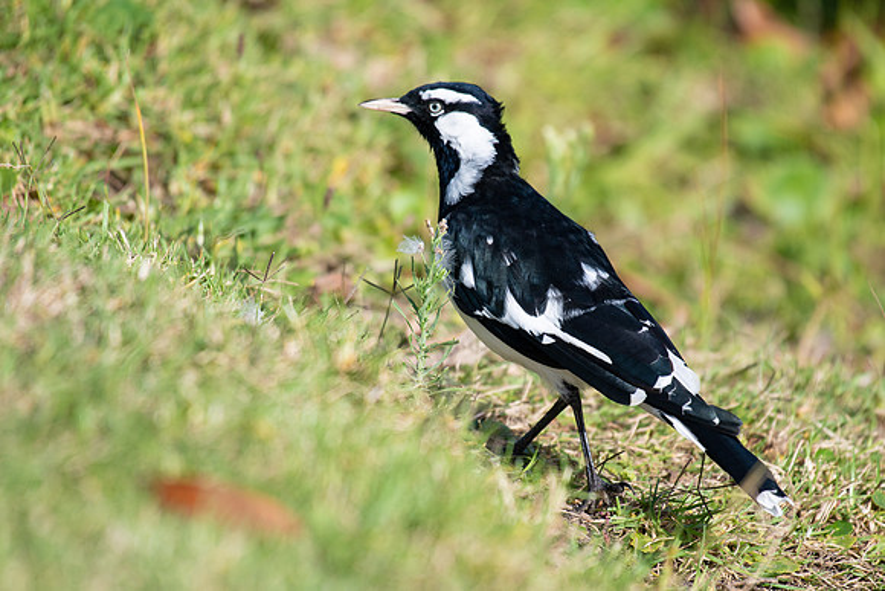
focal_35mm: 653
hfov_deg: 3.2
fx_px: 16060
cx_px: 480
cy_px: 310
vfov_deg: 2.1
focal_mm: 500
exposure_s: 1/1000
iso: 220
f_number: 5.6
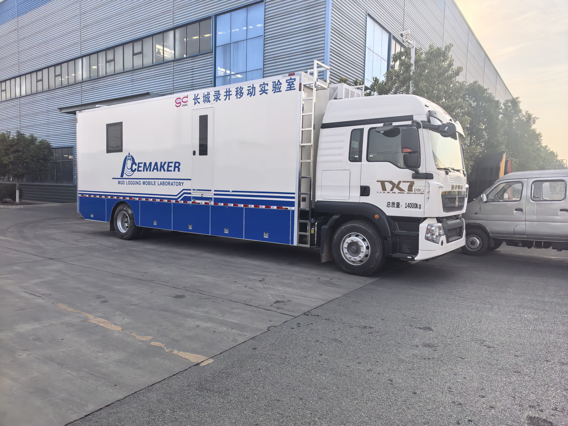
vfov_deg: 56.8
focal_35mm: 24
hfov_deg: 71.6
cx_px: 284
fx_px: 394
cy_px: 213
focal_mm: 5.75
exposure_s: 1/11236
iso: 160
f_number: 2
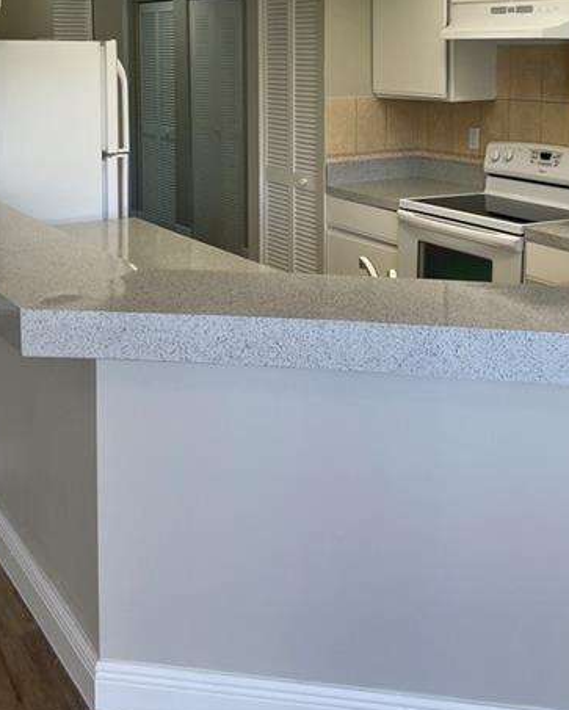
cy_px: 118
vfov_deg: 40.6
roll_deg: +0.7
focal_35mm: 43
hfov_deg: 34.9
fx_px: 904
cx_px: 309
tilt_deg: -3.3
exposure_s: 1/120
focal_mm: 4.2
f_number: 1.6
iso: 40
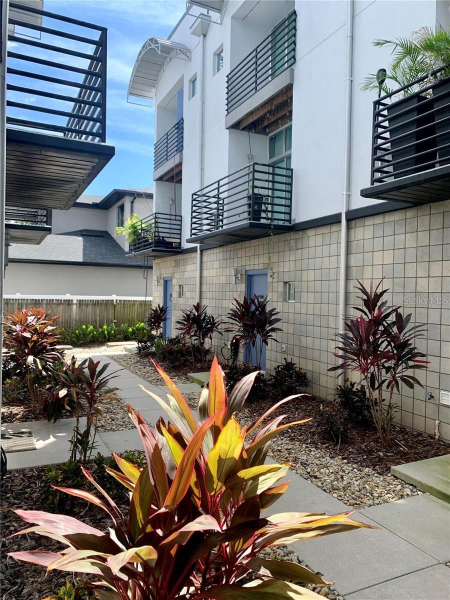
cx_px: 225
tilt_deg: +0.4
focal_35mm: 26
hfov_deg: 53.1
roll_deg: -1.7
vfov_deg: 67.3
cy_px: 300
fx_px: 451
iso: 25
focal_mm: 4.25
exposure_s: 1/802
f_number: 1.8
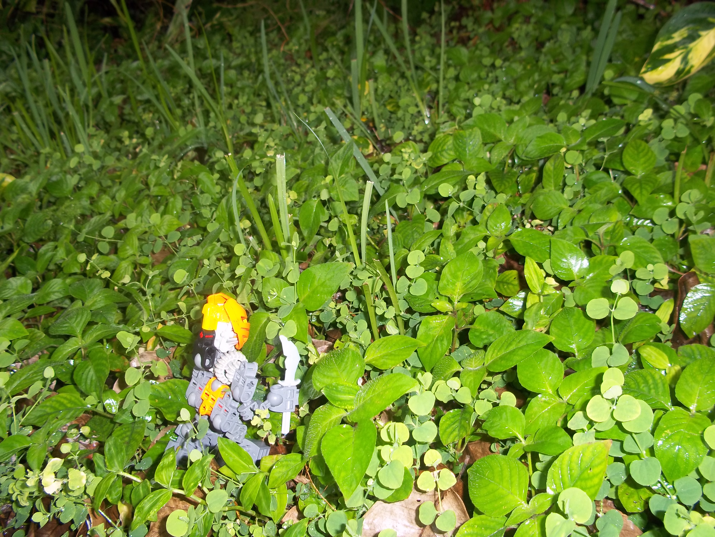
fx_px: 744
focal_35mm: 36
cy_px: 268
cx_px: 358
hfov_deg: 51.4
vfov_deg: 39.7
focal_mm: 6.5
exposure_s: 1/30
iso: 80
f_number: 3.1
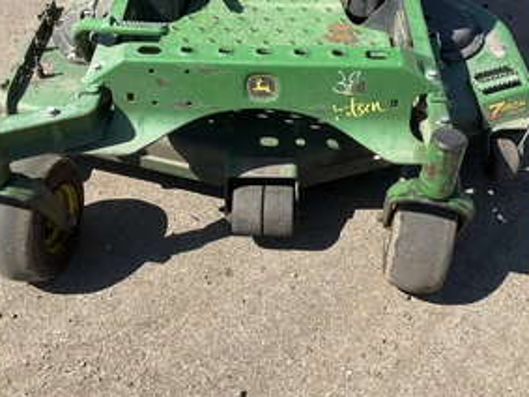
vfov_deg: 35.0
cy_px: 161
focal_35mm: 41
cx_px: 264
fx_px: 626
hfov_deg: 45.8
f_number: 1.8
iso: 25
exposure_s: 1/1534
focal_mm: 3
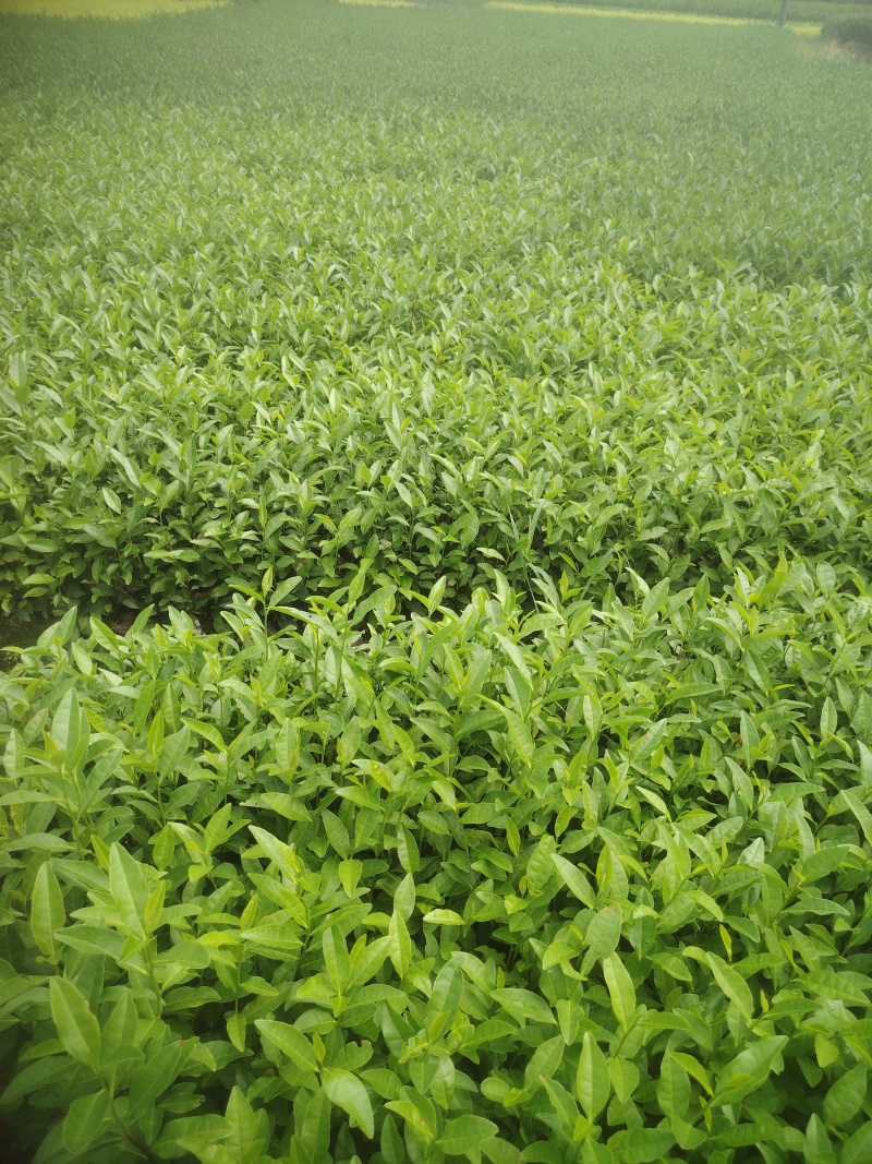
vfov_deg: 71.6
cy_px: 582
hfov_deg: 56.8
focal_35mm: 24
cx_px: 436
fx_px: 806
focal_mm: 5.25
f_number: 1.75
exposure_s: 1/234
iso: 100
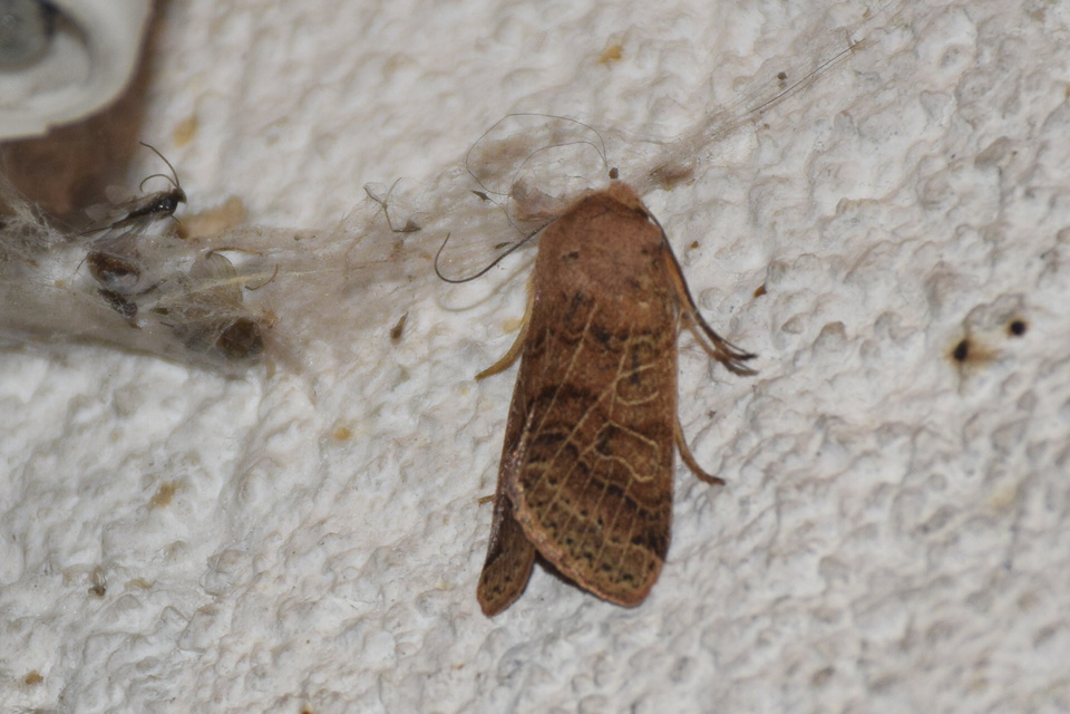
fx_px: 6241
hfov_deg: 9.8
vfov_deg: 6.5
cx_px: 535
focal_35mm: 210
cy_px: 357
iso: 320
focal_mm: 140
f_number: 5.6
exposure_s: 1/200
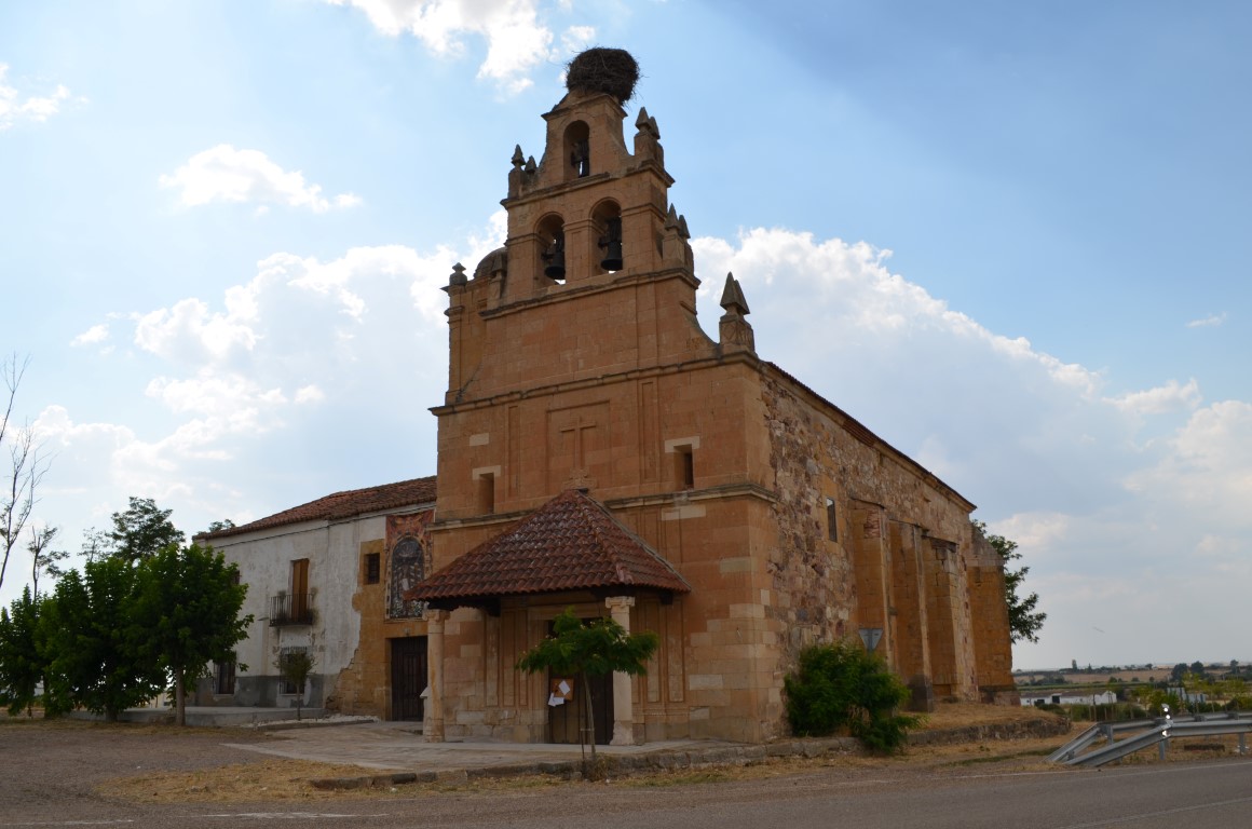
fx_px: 1041
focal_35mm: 30
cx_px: 626
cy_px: 414
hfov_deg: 62.0
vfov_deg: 43.4
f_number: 10
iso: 100
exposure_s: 1/200
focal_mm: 20
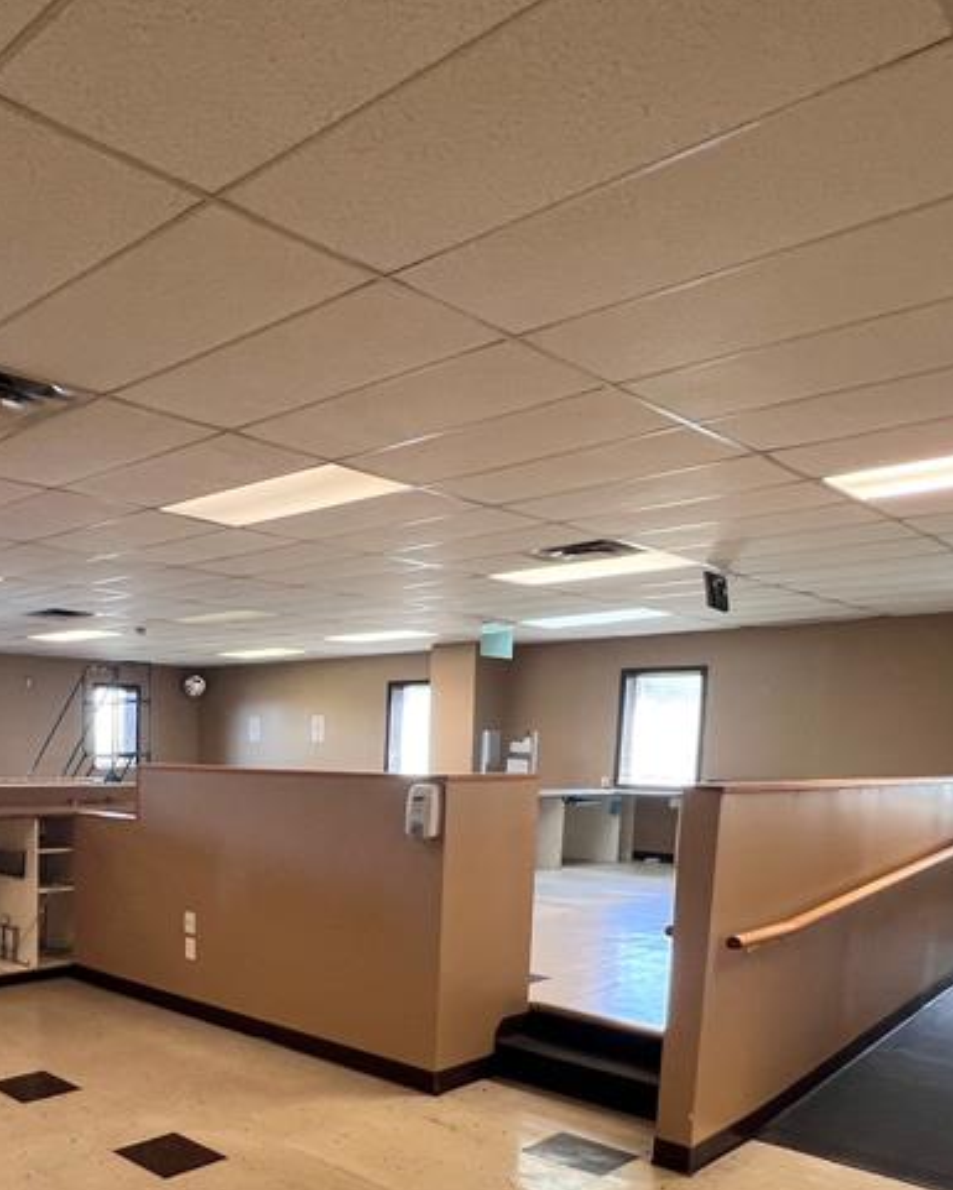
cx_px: 146
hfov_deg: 49.0
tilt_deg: -6.7
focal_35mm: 27
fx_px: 952
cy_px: 854
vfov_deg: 61.4
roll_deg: -0.7
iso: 125
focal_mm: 1.57
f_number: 1.8
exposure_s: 1/60
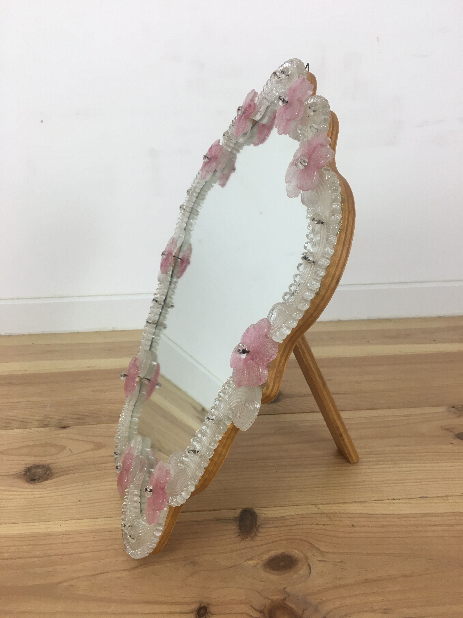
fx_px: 517
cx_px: 232
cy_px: 309
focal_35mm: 29
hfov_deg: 48.2
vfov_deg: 61.7
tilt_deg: -18.1
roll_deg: +1.3
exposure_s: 1/33
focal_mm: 4.15
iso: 25
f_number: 2.2
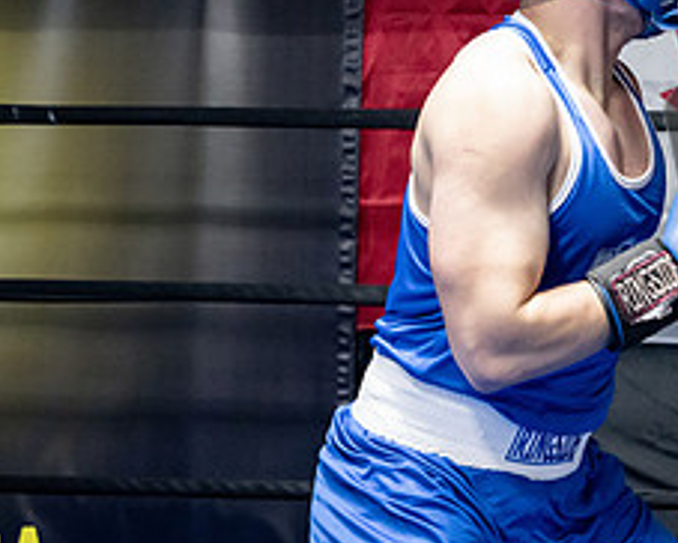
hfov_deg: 11.7
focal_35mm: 163
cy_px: 133
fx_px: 3274
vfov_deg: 9.5
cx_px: 672
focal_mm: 68
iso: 10000
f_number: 2.8
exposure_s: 1/1000
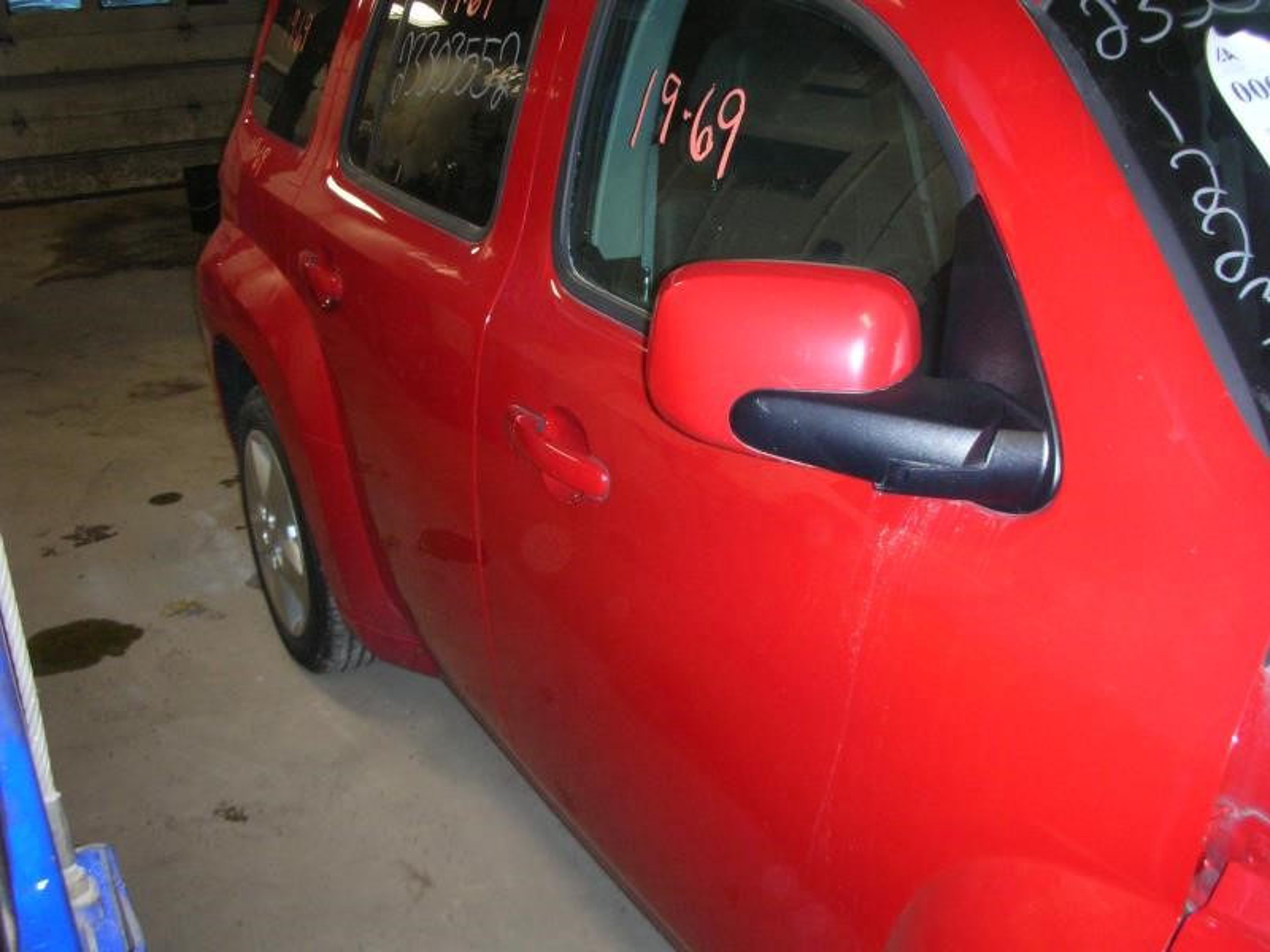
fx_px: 1284
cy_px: 476
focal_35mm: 35
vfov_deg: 40.7
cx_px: 635
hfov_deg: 52.6
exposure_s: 1/60.1
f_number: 3
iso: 200
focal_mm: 5.8
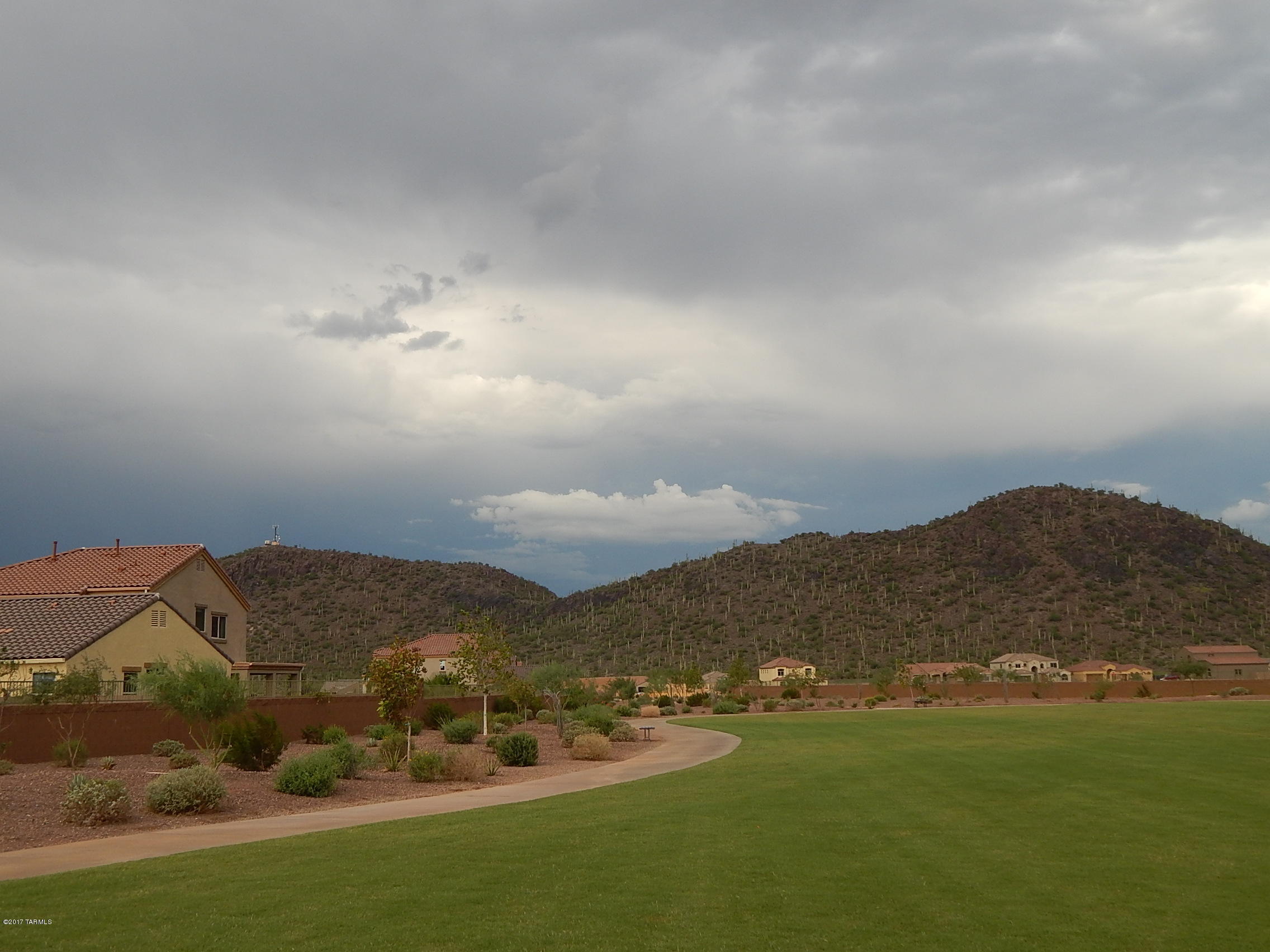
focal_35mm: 38
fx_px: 1394
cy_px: 476
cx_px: 635
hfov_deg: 49.0
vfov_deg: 37.7
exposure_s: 1/800
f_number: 3.4
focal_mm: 6.8
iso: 125
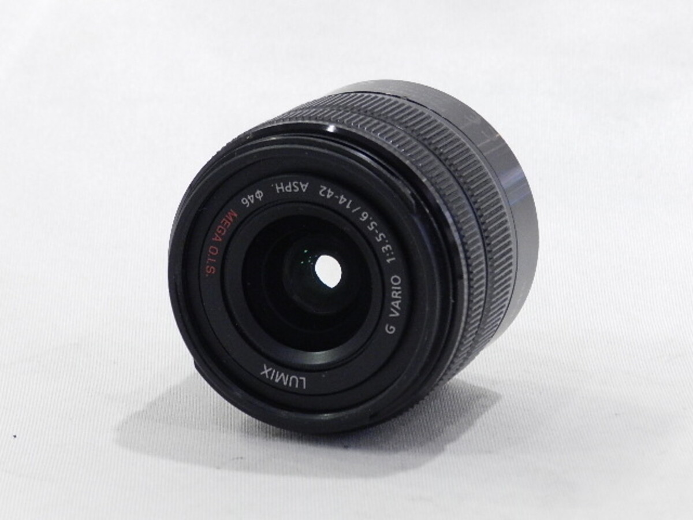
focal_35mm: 145
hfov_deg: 13.6
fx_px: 2903
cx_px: 346
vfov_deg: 10.2
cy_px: 260
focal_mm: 25.7
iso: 800
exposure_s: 1/40
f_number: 5.1
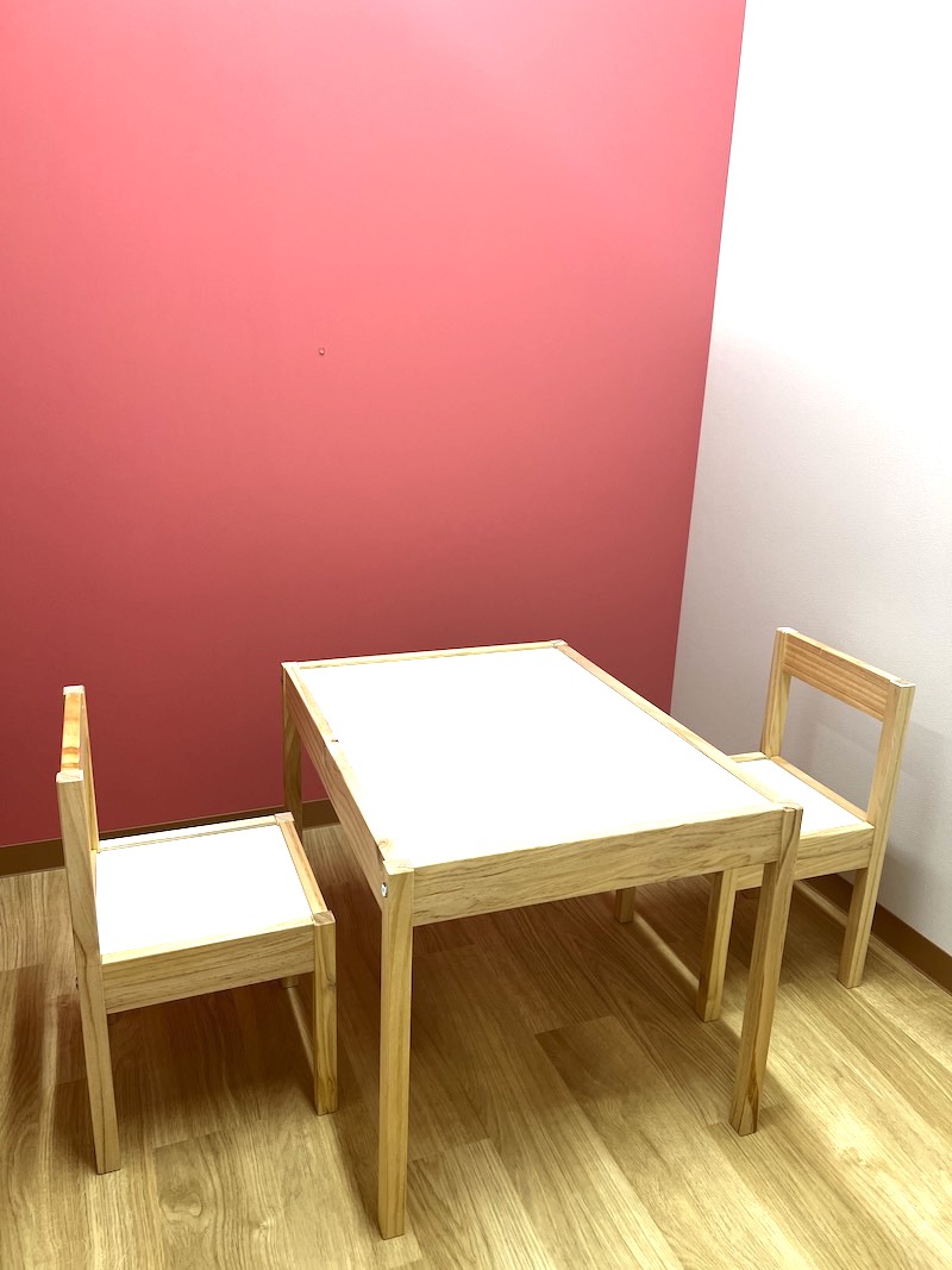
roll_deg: -2.4
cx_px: 476
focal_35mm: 26
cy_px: 635
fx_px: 954
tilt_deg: -17.3
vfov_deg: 67.3
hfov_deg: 53.1
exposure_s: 1/121
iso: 64
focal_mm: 5.7
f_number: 1.5
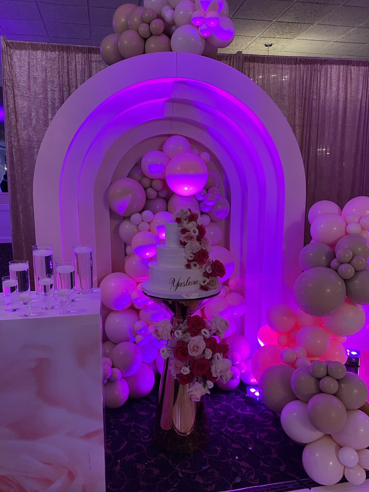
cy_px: 259
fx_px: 398
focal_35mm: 28
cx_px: 182
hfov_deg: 49.7
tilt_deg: -11.1
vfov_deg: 63.4
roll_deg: +1.4
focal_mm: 4.25
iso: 320
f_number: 1.8
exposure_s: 1/60
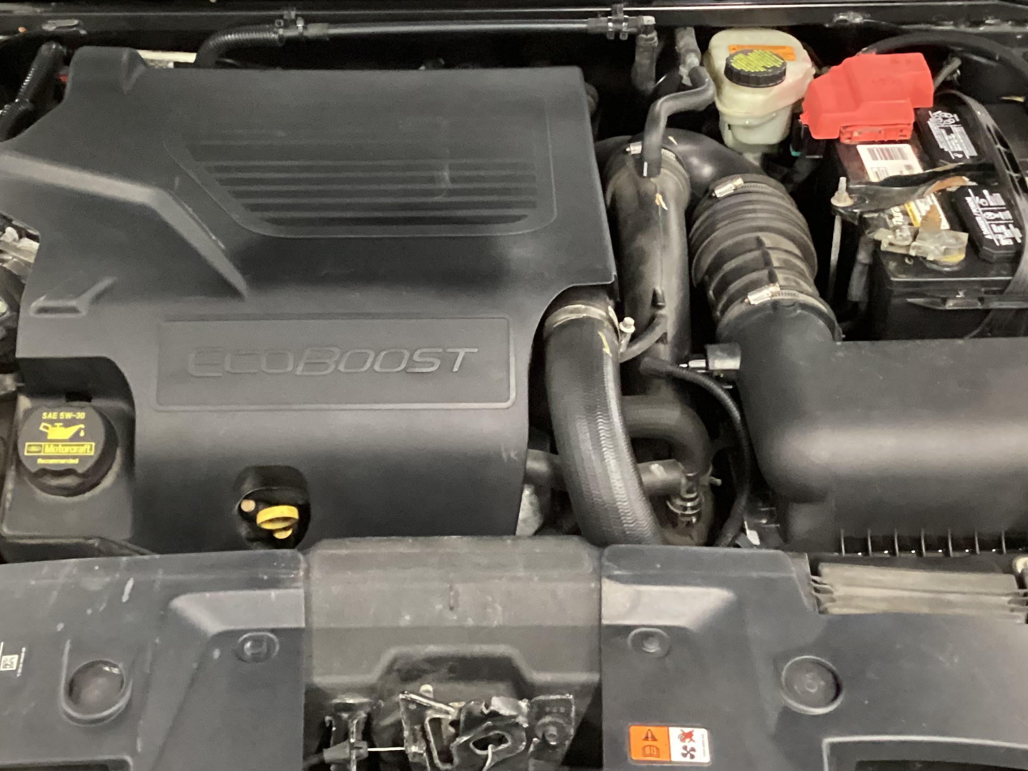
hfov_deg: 36.1
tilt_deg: -34.3
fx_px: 1574
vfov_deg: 27.3
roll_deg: +0.7
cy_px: 242
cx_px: 450
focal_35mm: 53
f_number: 2.4
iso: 640
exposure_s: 1/25
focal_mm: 3.3
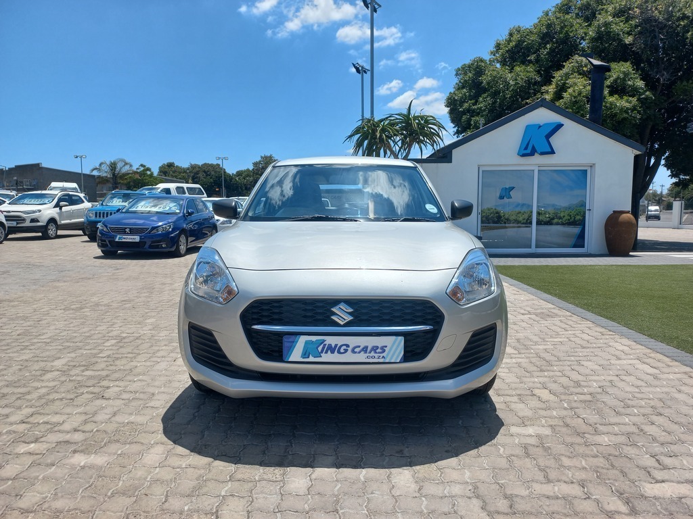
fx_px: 500
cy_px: 260
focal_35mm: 25
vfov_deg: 54.9
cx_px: 346
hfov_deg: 69.4
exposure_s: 1/1026
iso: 25
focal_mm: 4.6
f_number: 1.8
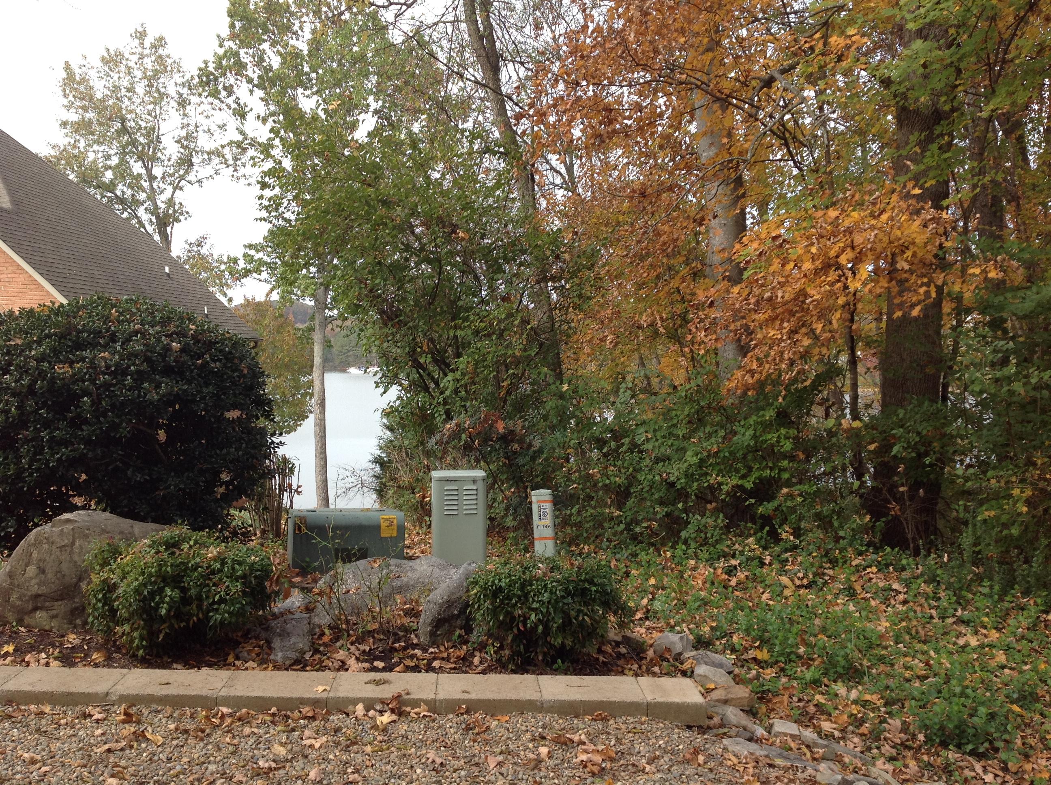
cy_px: 392
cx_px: 526
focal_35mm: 35
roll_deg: +1.8
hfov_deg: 52.7
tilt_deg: -3.3
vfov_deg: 40.6
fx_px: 1061
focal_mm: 4.28
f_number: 2.4
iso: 50
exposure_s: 1/426
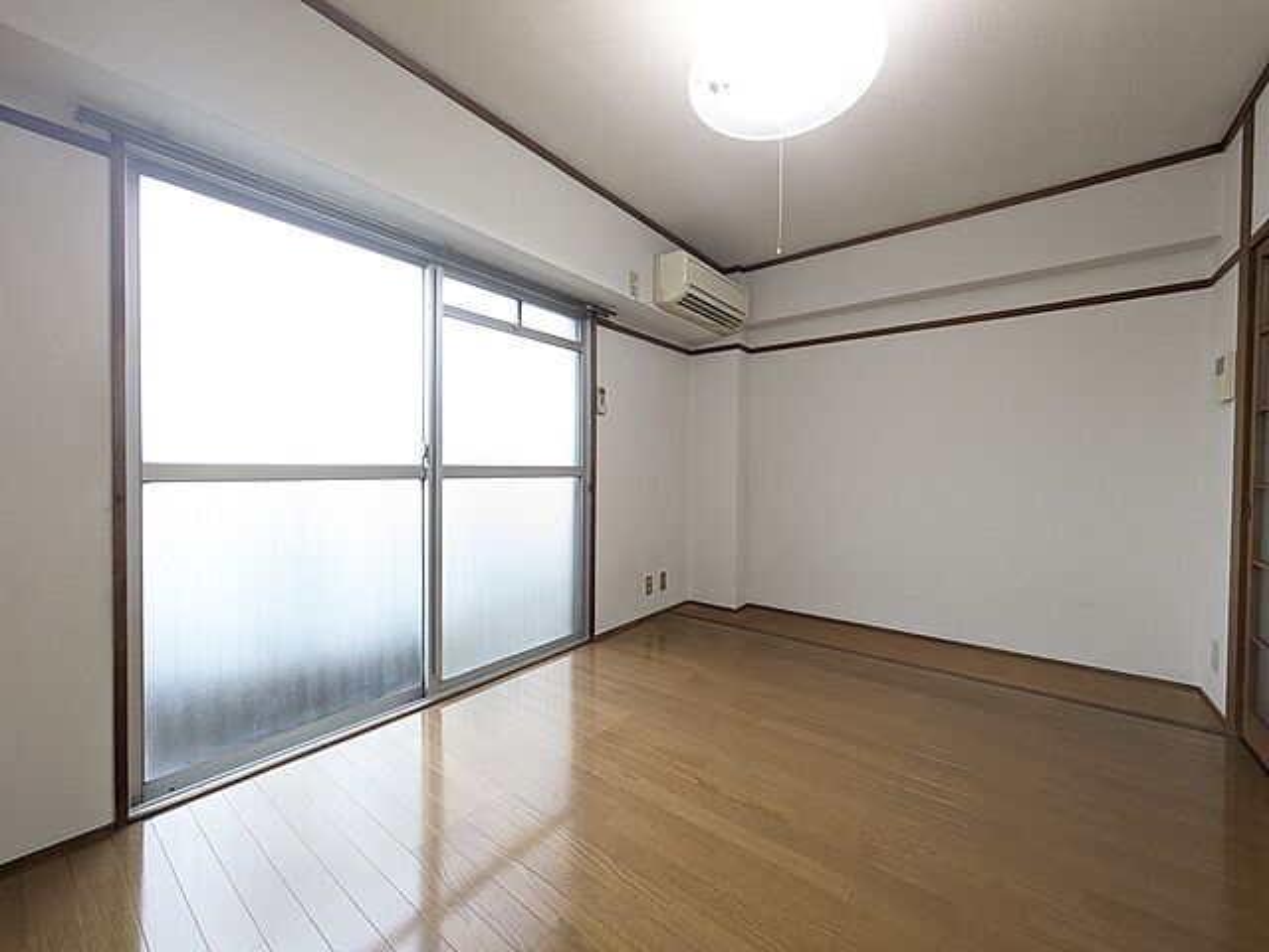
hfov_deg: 102.1
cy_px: 476
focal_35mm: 14
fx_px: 513
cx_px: 634
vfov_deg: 85.7
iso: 322
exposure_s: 1/120
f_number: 2.2
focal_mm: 1.83
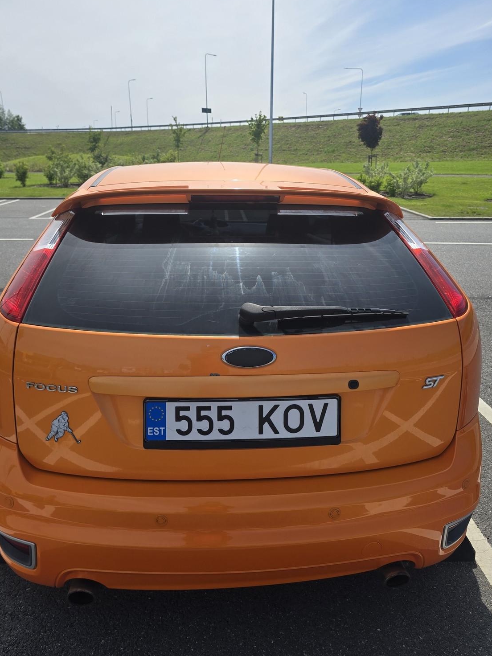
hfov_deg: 54.8
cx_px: 231
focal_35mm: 25
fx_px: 474
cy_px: 308
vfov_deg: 69.3
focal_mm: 6.3
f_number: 1.7
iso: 12
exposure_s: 1/970
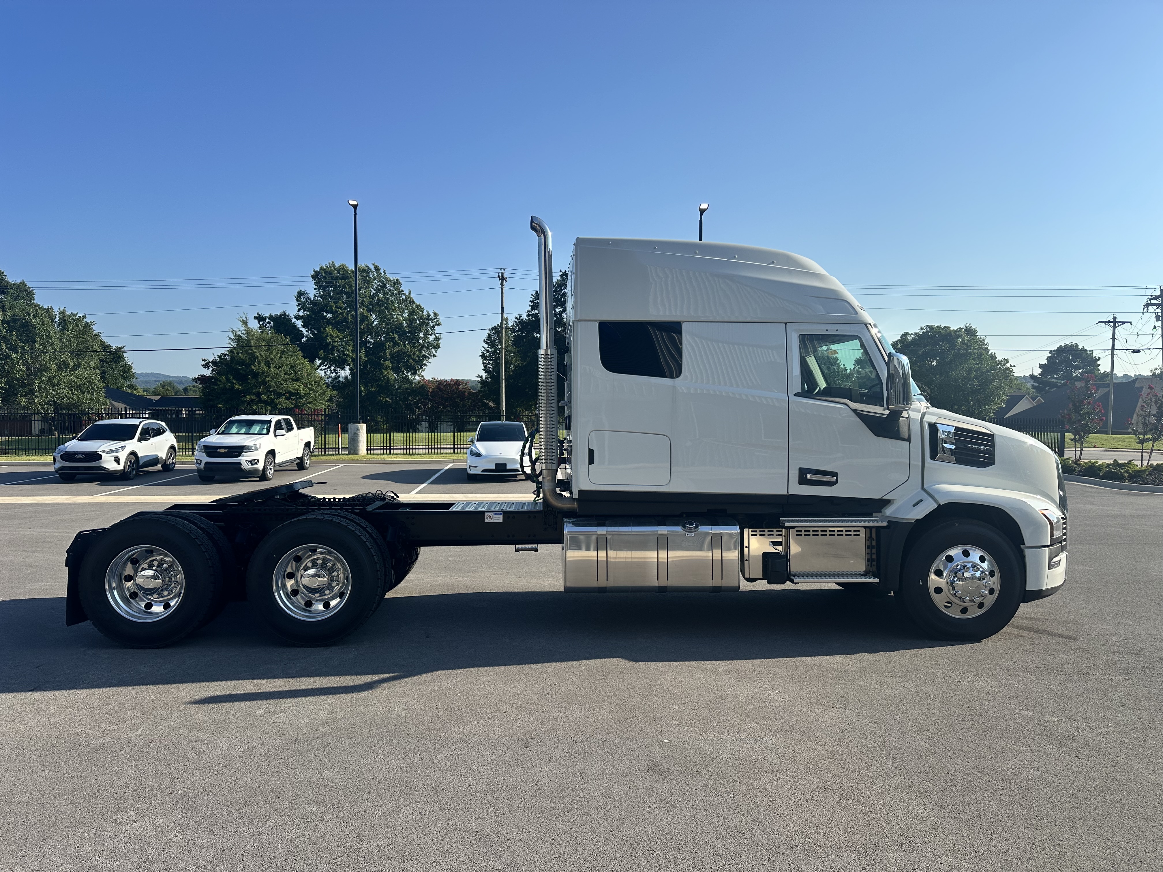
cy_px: 436
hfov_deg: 71.6
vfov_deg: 56.8
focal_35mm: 24
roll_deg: -0.6
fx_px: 806
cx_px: 582
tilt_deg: -2.8
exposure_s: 1/4184
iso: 80
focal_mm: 6.86
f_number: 1.78
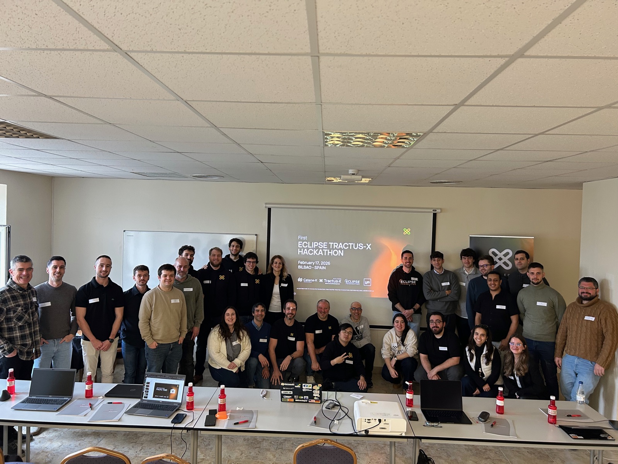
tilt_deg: -0.6
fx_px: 464
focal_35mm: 26
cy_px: 232
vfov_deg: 53.1
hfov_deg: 67.3
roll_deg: -1.9
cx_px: 309
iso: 200
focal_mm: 5.7
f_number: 1.5
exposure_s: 1/50
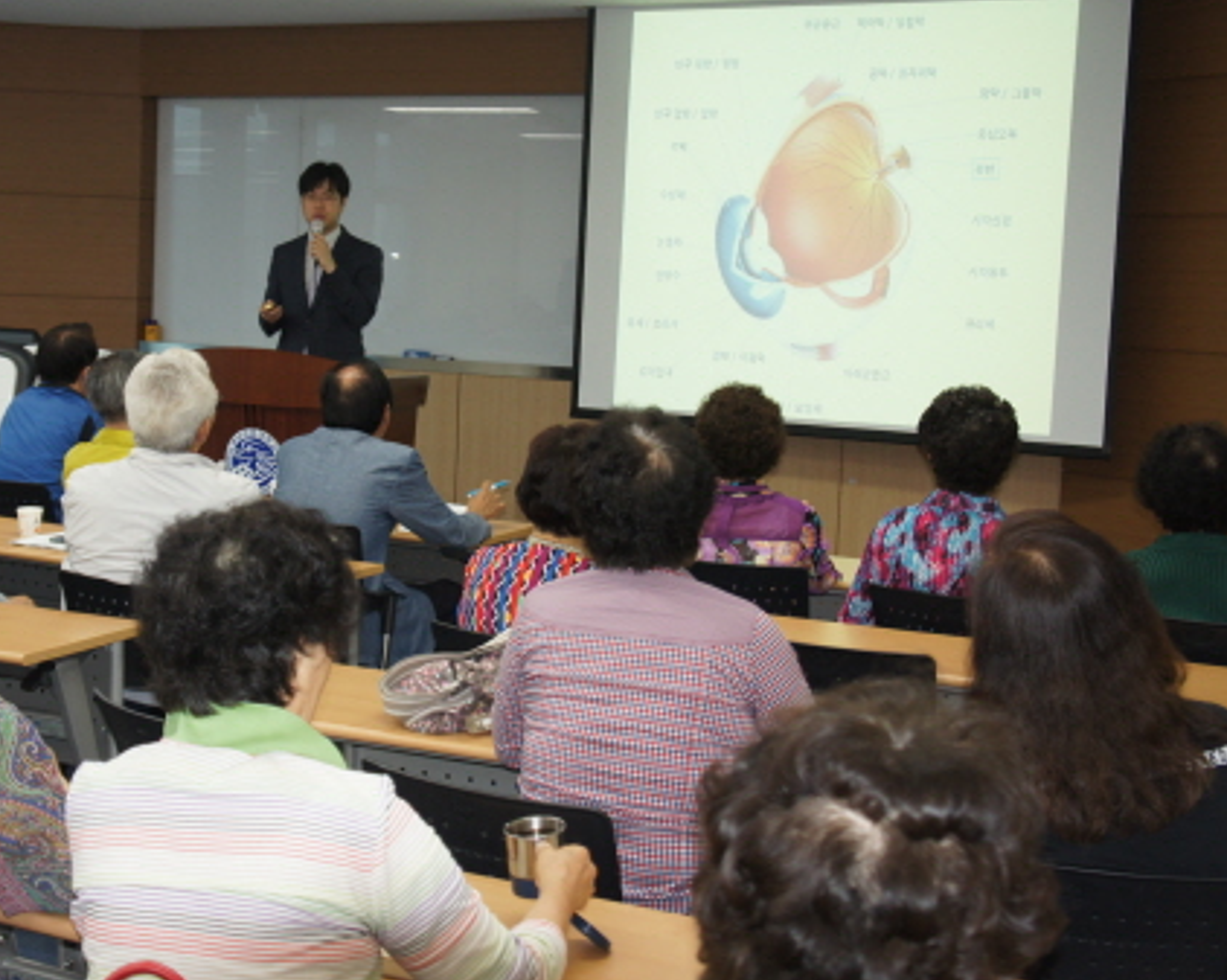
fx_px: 1876
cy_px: 416
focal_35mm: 52
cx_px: 436
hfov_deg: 36.0
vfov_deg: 29.2
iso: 400
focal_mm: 25
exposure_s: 1/60
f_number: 4.5
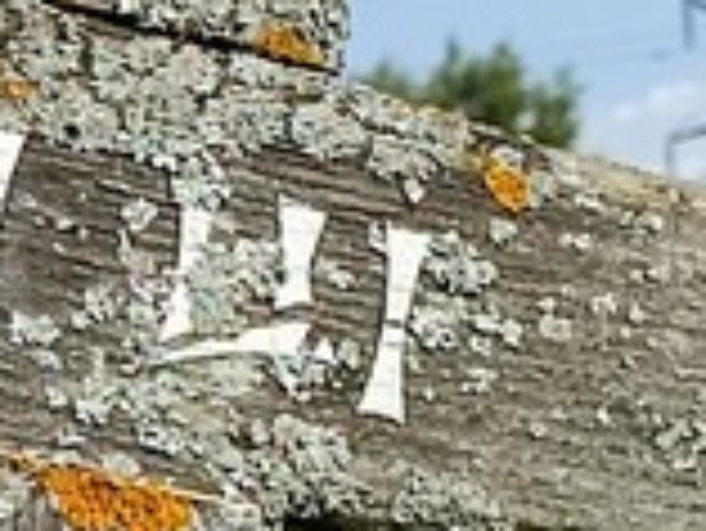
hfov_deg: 14.4
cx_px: -373
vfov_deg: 10.2
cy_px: 1251
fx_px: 2592
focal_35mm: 127
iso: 50
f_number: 1.9
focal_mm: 6.04
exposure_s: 1/622
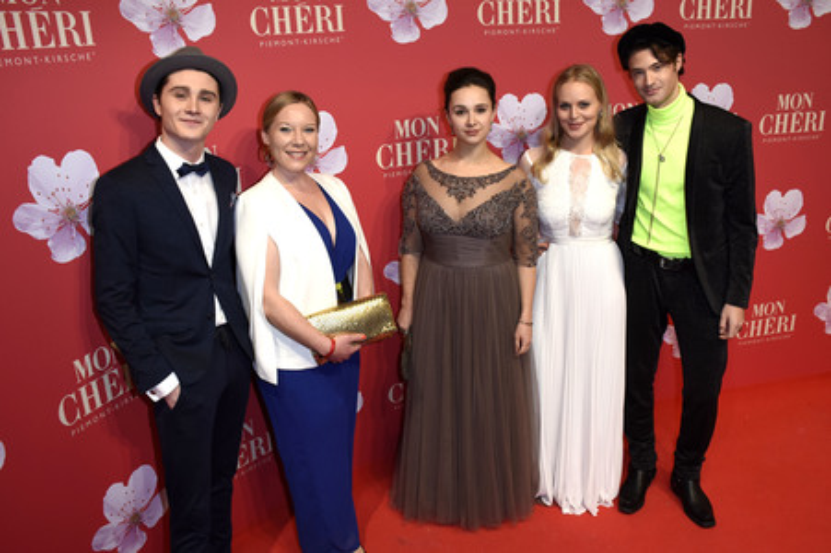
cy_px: 276
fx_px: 623
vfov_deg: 47.9
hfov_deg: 67.4
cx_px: 416
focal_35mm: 27
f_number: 6.3
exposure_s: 1/125
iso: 640
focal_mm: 18
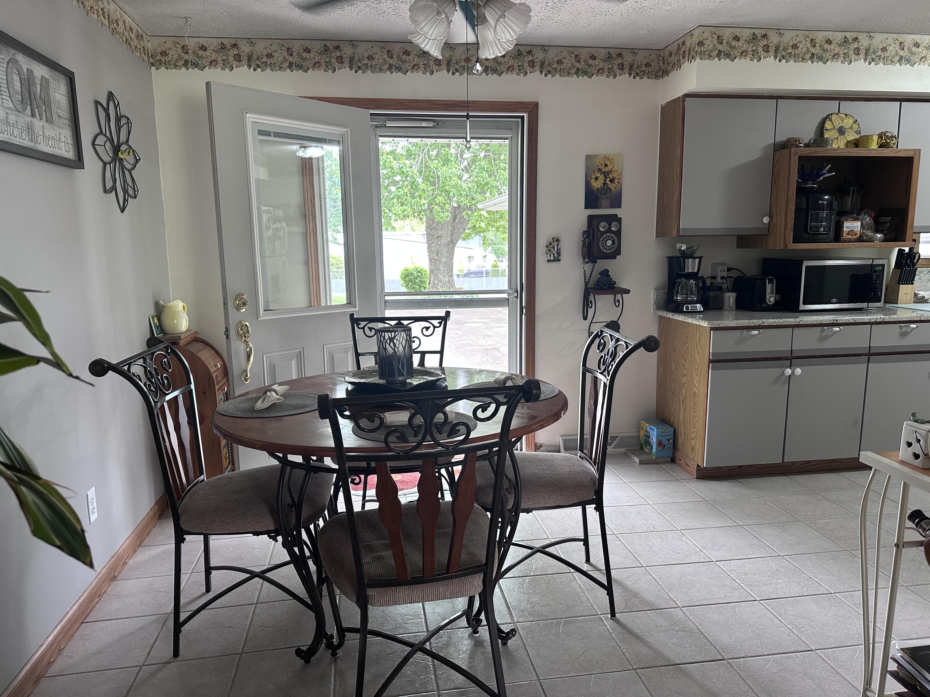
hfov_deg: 71.6
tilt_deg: -9.0
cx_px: 465
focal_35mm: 24
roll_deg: +0.7
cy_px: 348
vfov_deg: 56.8
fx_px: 645
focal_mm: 6.86
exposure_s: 1/60
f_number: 1.78
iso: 160
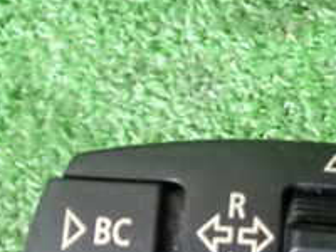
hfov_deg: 20.8
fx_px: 874
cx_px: 358
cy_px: 252
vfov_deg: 16.1
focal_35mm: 90
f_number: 2.3
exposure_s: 1/200
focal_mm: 5.4
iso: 1600
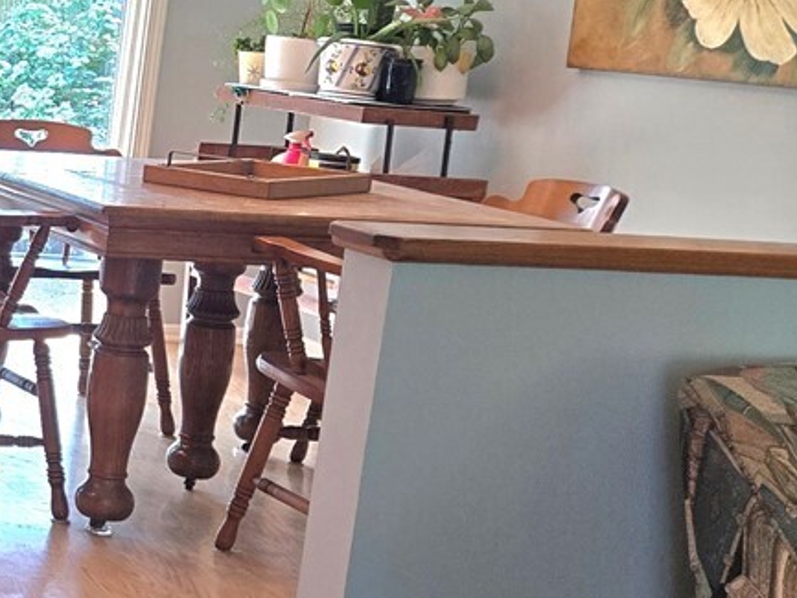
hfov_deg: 18.7
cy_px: 243
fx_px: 1958
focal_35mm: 85
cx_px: -571
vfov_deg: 17.4
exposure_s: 1/120
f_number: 1.8
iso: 125
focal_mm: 5.4
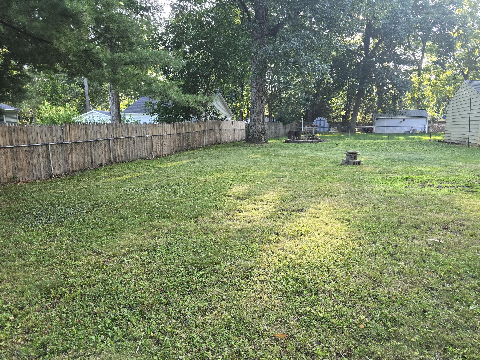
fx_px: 319
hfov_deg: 73.9
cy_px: 180
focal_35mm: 23
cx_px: 240
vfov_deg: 58.9
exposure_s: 1/180
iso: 100
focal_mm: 6.3
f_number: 1.7
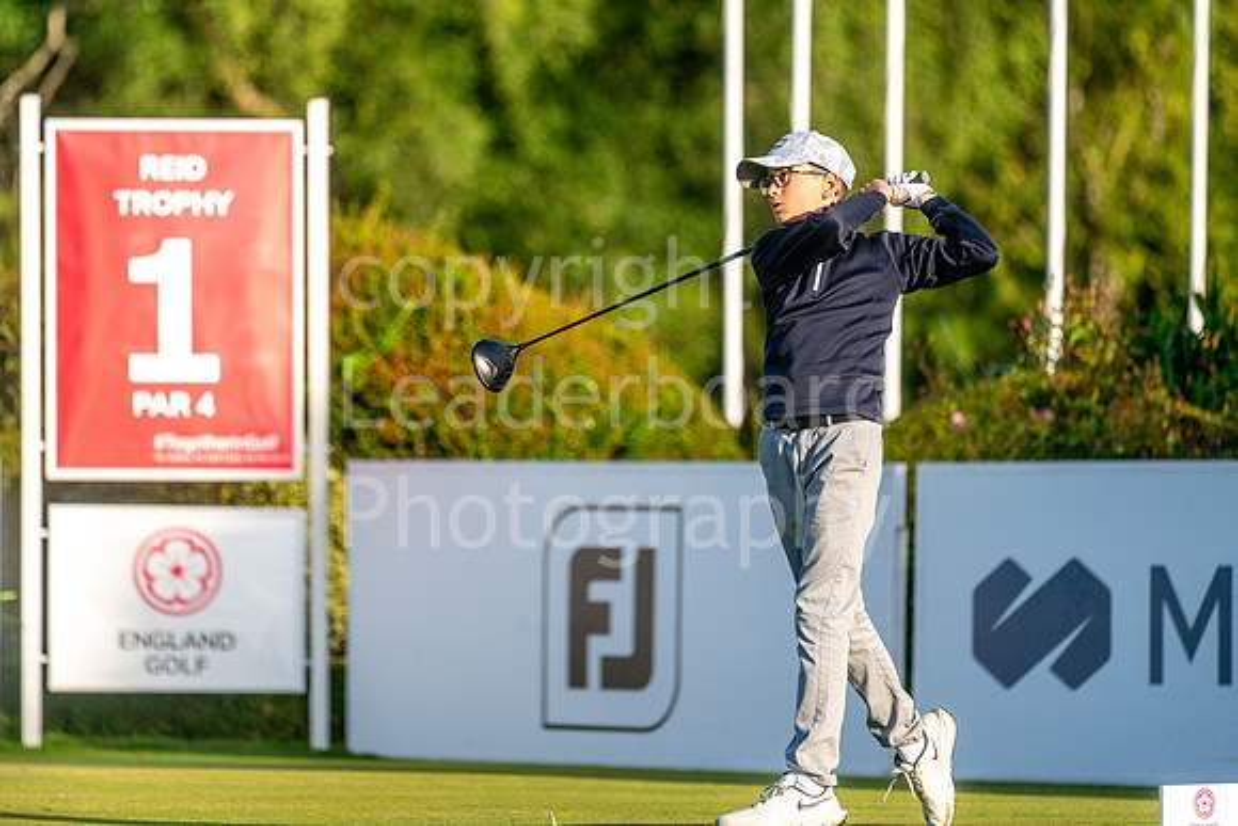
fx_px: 11522
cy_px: 365
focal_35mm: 335
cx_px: 547
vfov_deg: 4.1
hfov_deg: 6.1
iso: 400
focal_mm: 300
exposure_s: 1/2500
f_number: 4
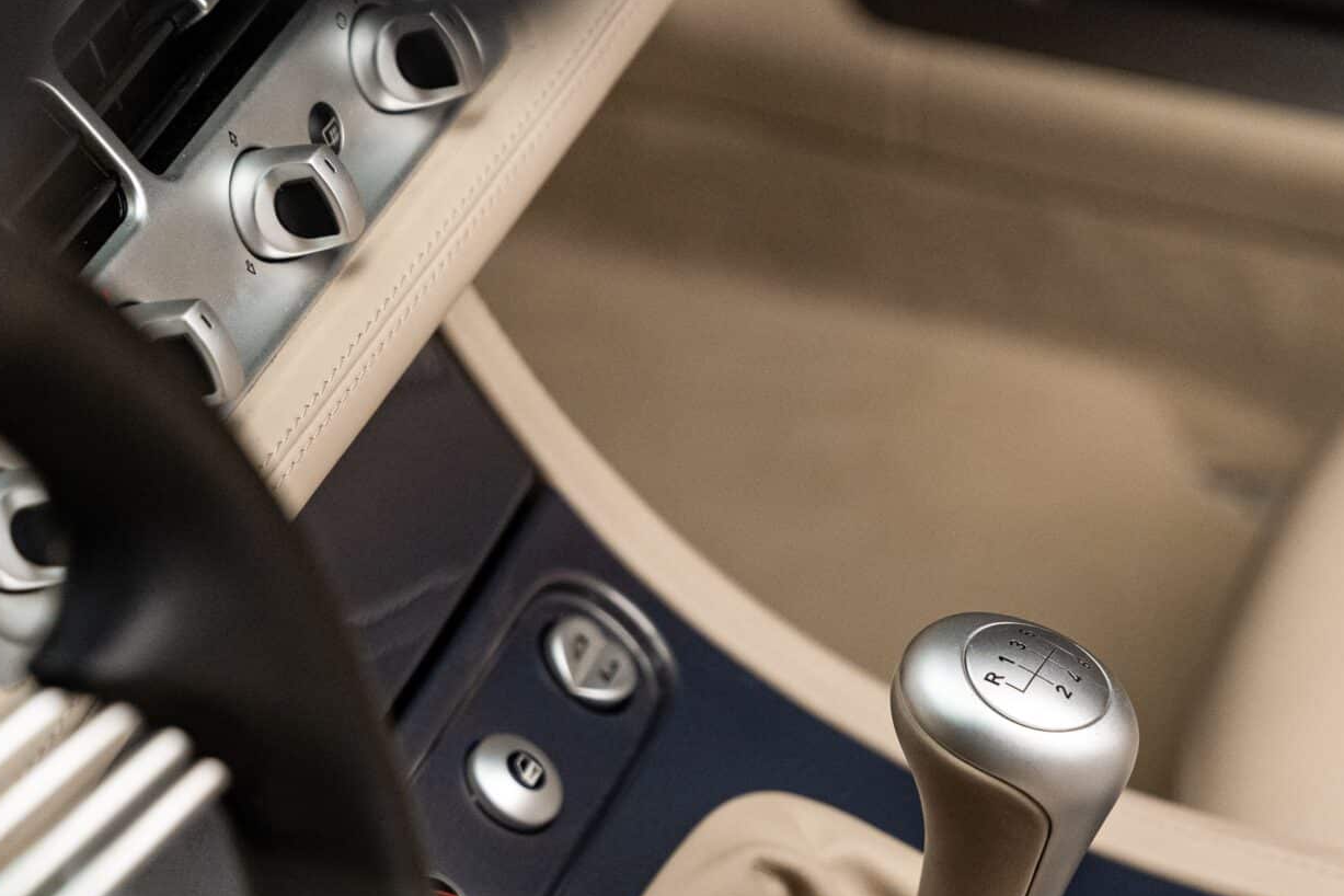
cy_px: 809
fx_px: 5450
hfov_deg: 14.0
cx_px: 885
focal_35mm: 146
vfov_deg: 9.4
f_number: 2.8
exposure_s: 1/100
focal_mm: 70
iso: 1250
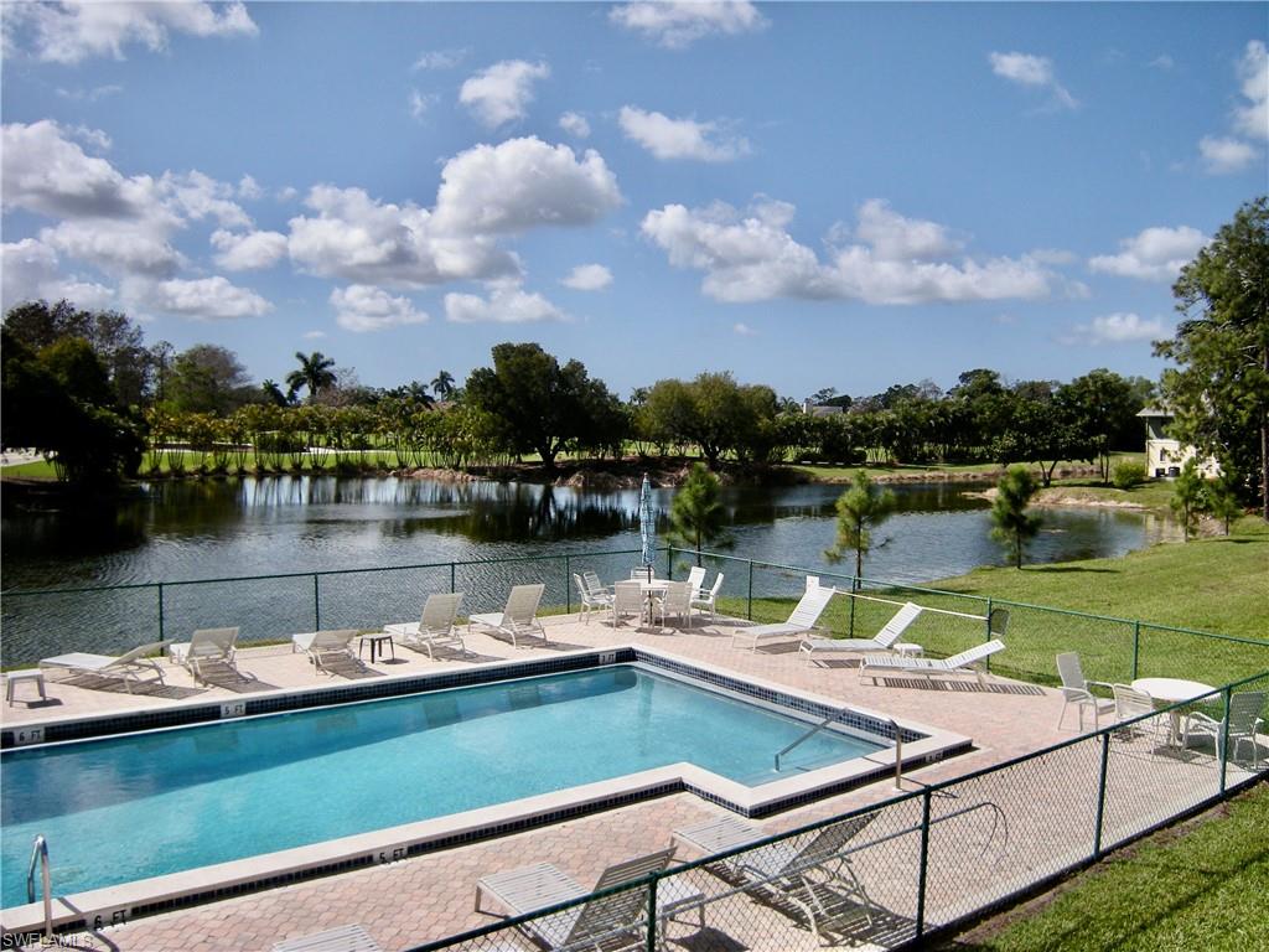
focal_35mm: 28
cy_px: 476
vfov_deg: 49.7
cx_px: 634
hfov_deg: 63.4
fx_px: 1026
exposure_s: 1/480
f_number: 5.6
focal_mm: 4.7
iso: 64
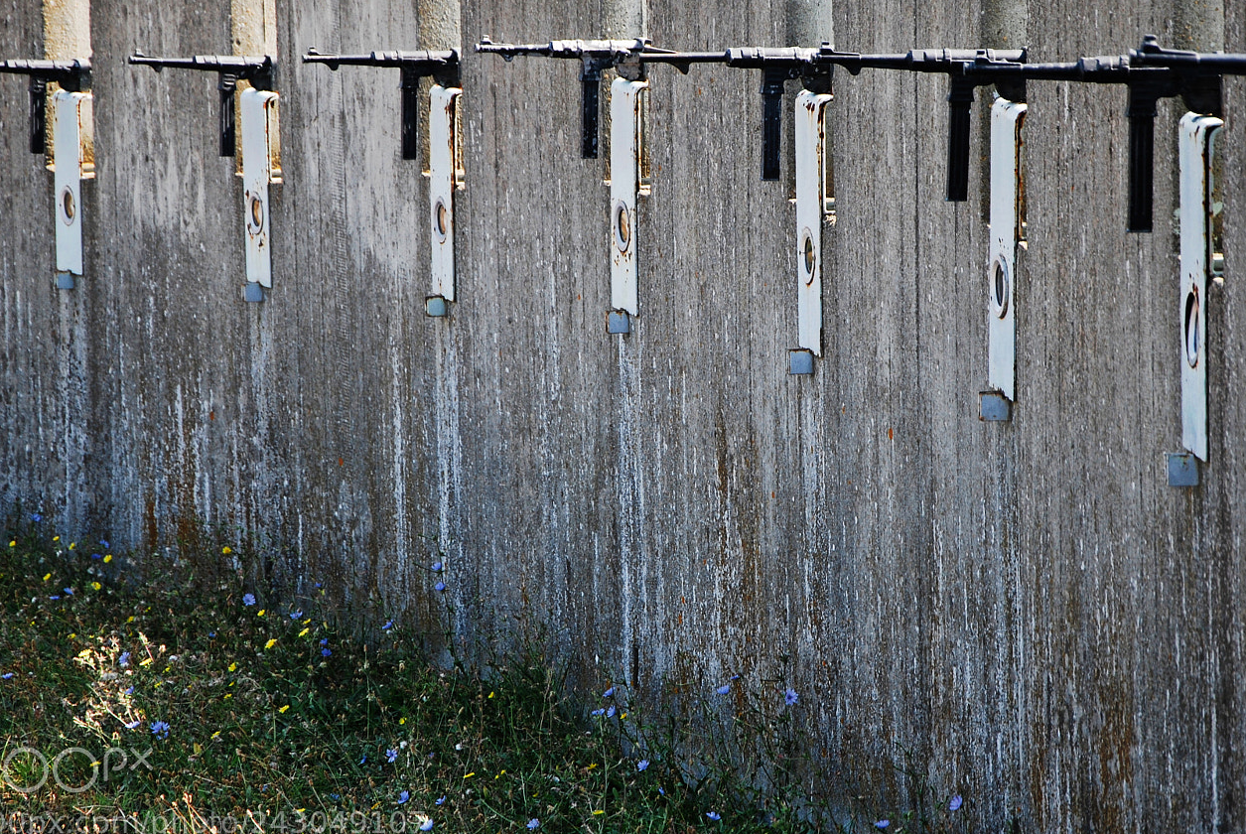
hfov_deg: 11.7
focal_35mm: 176
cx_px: 701
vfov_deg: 7.8
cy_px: 369
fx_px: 6099
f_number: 5.6
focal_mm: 92
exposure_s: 1/250
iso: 200
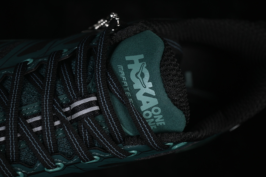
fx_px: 554
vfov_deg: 18.2
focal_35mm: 75
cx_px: 133
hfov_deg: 27.0
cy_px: 88
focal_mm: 50
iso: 160
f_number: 6.3
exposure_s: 1/60
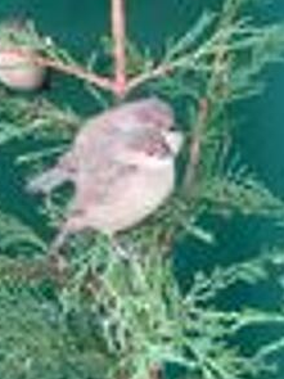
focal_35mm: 165
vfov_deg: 12.0
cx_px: 22
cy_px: 247
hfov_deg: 9.0
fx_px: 1806
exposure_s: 1/50
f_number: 2.4
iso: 500
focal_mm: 7.12
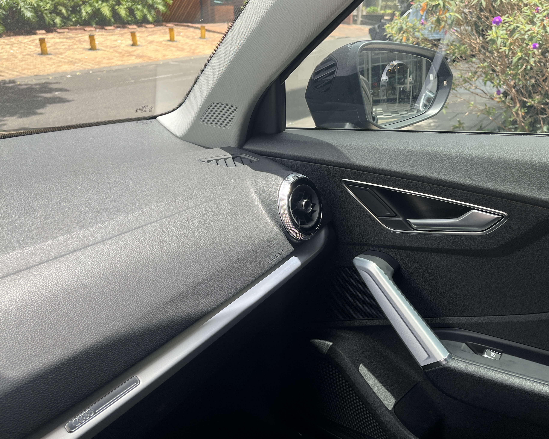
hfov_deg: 62.2
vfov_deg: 51.5
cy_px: 223
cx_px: 281
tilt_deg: -25.1
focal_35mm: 28
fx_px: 455
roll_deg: +0.1
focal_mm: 5.1
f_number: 1.6
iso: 40
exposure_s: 1/164
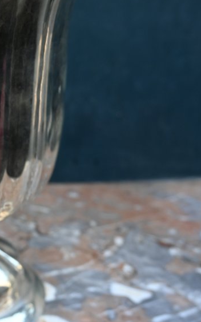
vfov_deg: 32.2
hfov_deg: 19.6
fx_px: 557
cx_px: -17
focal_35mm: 64
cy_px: 163
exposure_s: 1/250
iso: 250
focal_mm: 19.5
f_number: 4
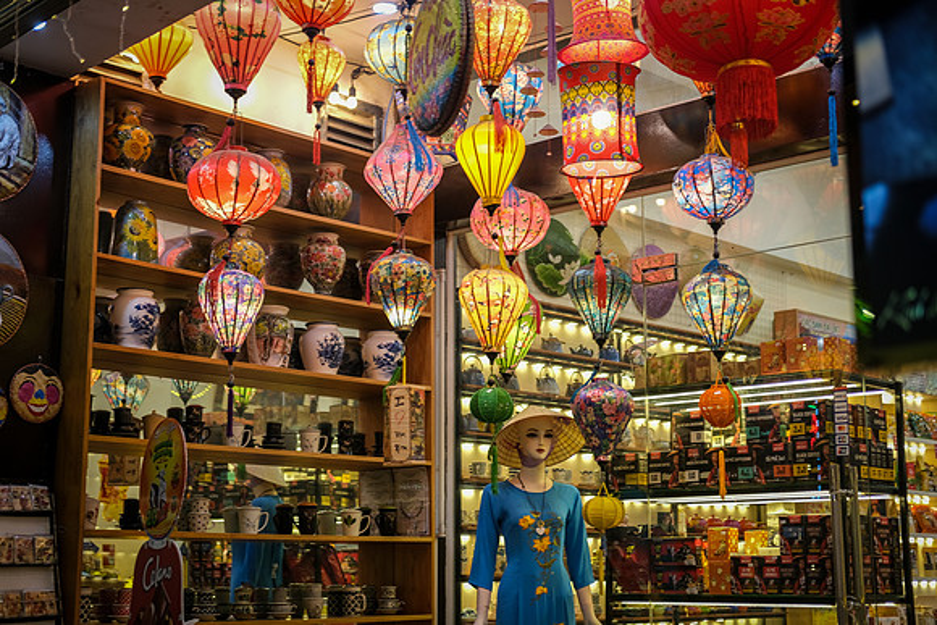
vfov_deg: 25.5
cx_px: 468
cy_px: 312
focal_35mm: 53
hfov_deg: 37.5
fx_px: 1380
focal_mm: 35
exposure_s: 1/75
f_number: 2
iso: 160
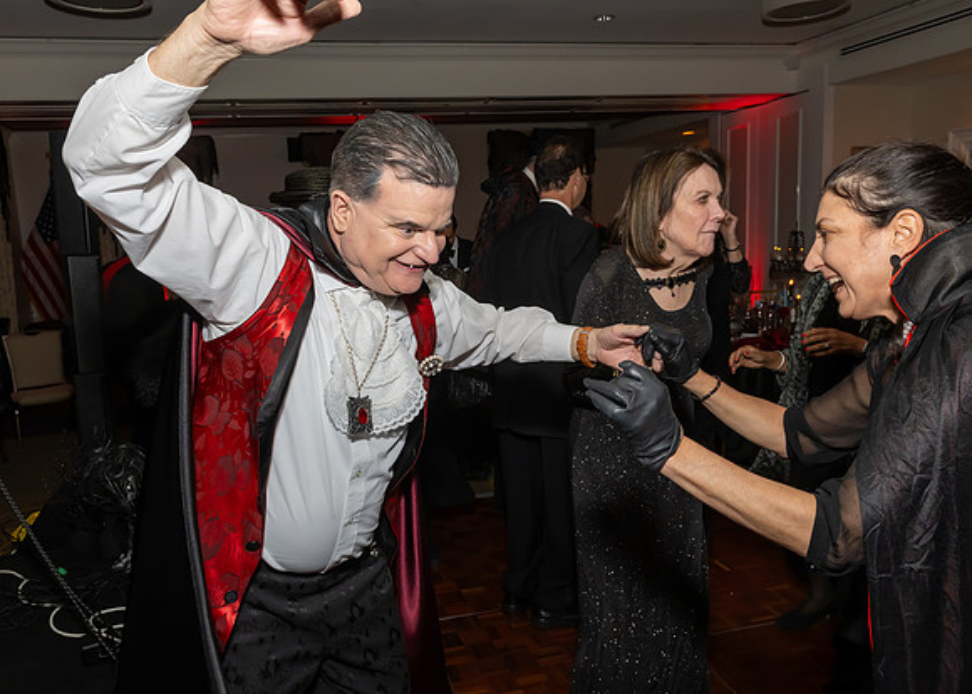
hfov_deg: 67.7
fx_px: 723
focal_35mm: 26
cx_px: 451
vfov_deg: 51.2
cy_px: 347
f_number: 7.1
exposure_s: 1/250
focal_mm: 17
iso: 640
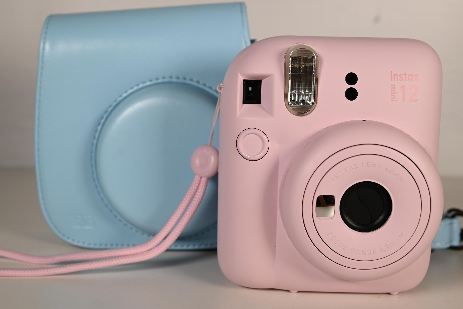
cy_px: 154
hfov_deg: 43.6
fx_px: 579
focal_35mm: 45
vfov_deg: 29.9
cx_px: 232
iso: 400
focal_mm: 30
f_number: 5
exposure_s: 1/800
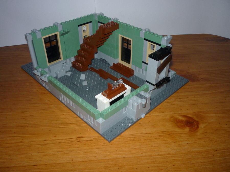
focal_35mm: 32
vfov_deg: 44.2
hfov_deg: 56.8
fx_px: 213
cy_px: 86
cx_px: 115
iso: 100
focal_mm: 5.2
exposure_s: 1/30
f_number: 4
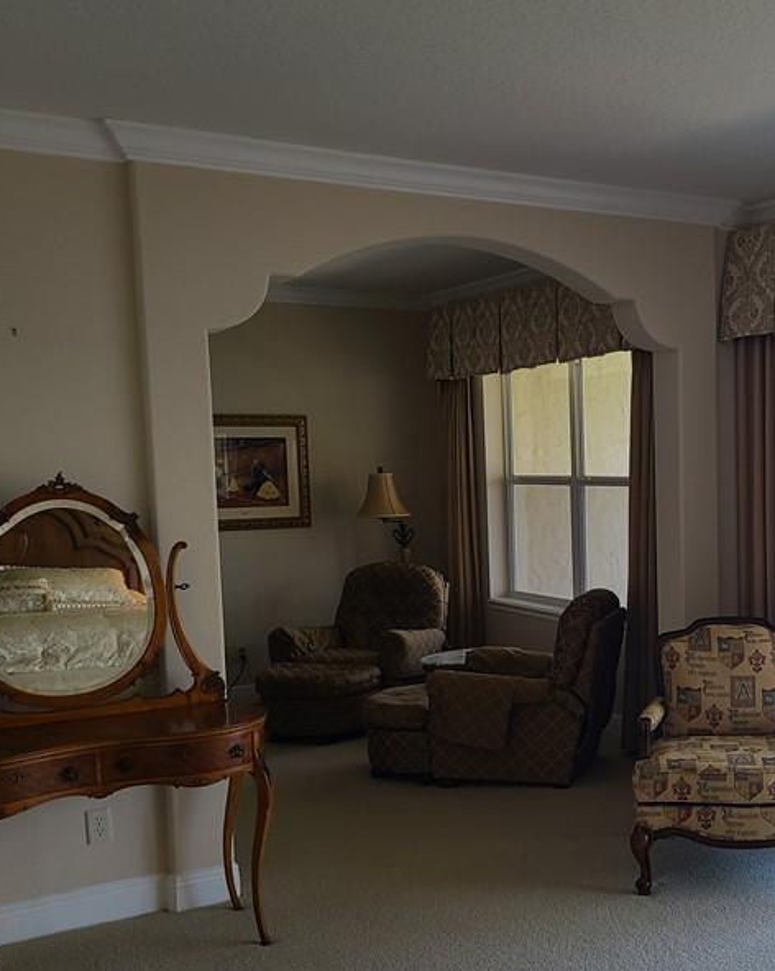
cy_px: 578
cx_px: 711
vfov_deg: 41.9
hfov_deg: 32.3
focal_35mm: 44
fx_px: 1263
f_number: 1.8
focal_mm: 5.4
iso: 50
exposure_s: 1/119
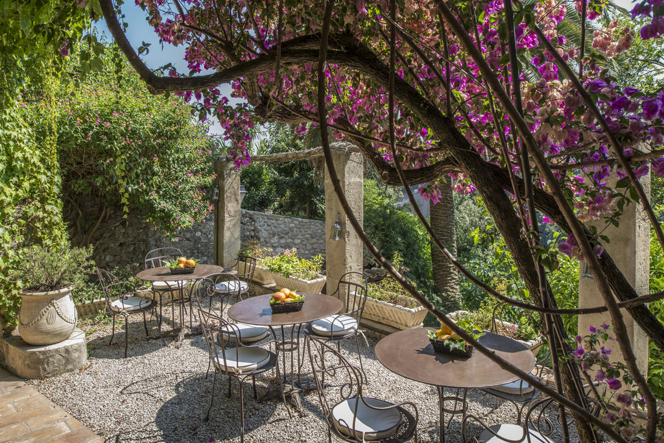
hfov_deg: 73.7
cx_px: 332
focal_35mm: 24
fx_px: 443
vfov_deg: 53.1
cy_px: 222
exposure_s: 1/125
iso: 200
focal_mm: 24
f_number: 7.1
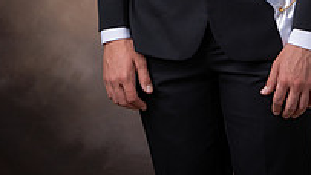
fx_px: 1929
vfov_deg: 5.1
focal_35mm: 234
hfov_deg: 9.2
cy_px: -152
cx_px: 225
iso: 100
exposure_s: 1/125
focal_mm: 101
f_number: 7.1
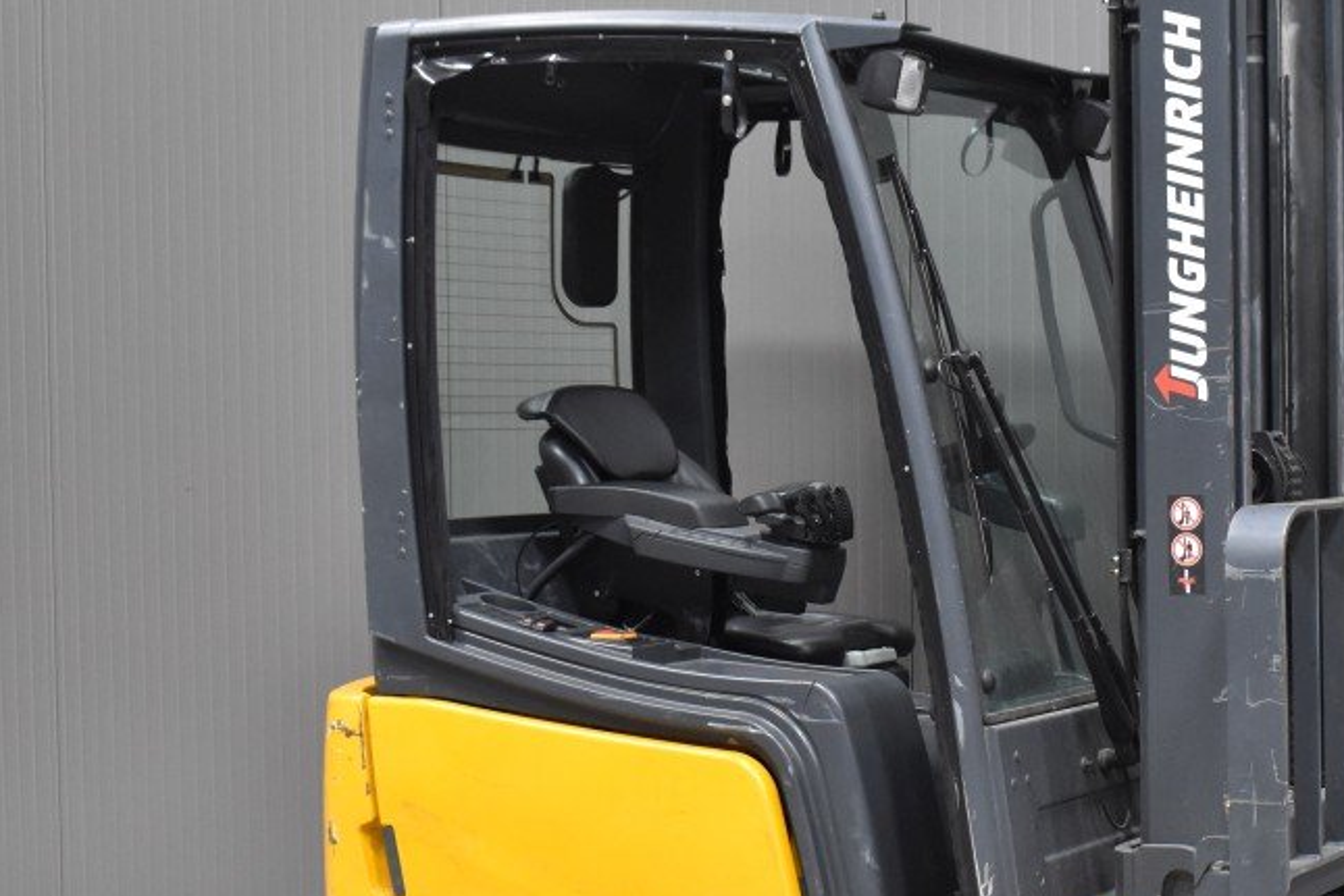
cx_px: 1013
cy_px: 580
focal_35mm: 78
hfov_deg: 25.7
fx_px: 2912
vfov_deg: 17.5
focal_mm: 28
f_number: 5.6
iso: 1600
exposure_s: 1/30
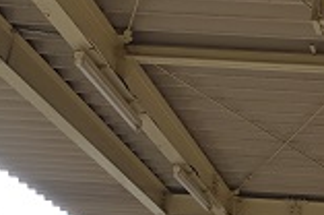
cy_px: 256
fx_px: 826
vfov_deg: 14.3
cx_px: 409
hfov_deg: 20.5
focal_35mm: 92
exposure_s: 1/320
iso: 125
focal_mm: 8.8
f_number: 4
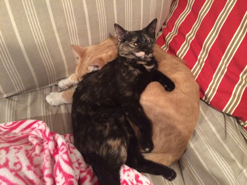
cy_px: 92
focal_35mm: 29
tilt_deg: -52.0
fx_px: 207
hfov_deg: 61.7
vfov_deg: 48.2
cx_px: 124
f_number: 2.2
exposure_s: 1/15
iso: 500
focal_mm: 4.15
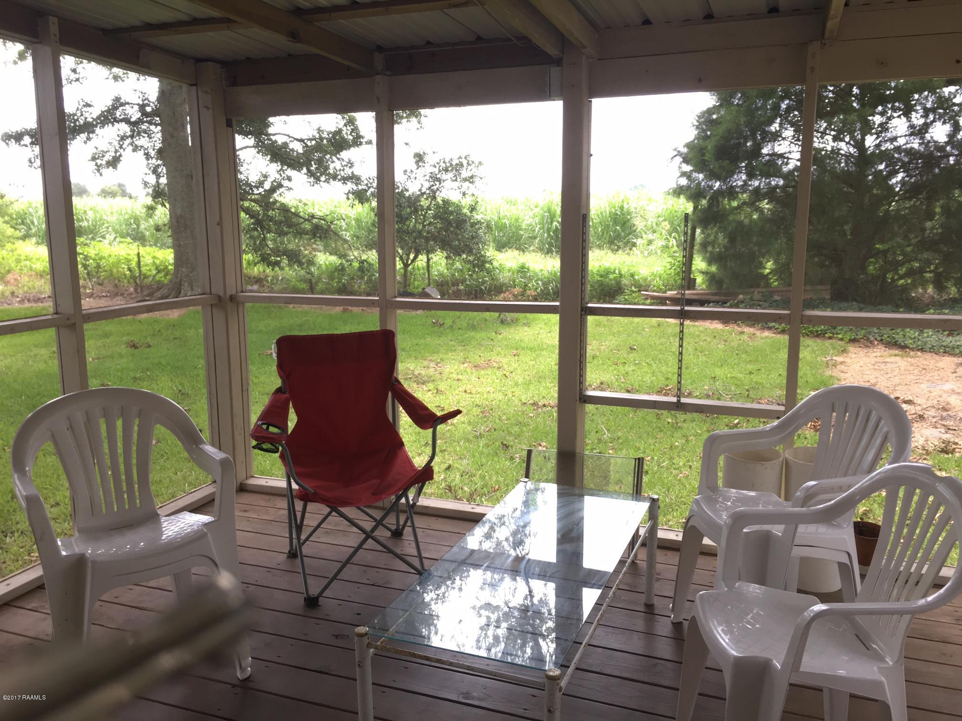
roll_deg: -0.3
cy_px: 360
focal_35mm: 29
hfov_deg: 61.7
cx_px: 481
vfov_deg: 48.2
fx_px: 806
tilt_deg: -10.2
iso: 40
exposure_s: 1/120
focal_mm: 4.15
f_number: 2.2
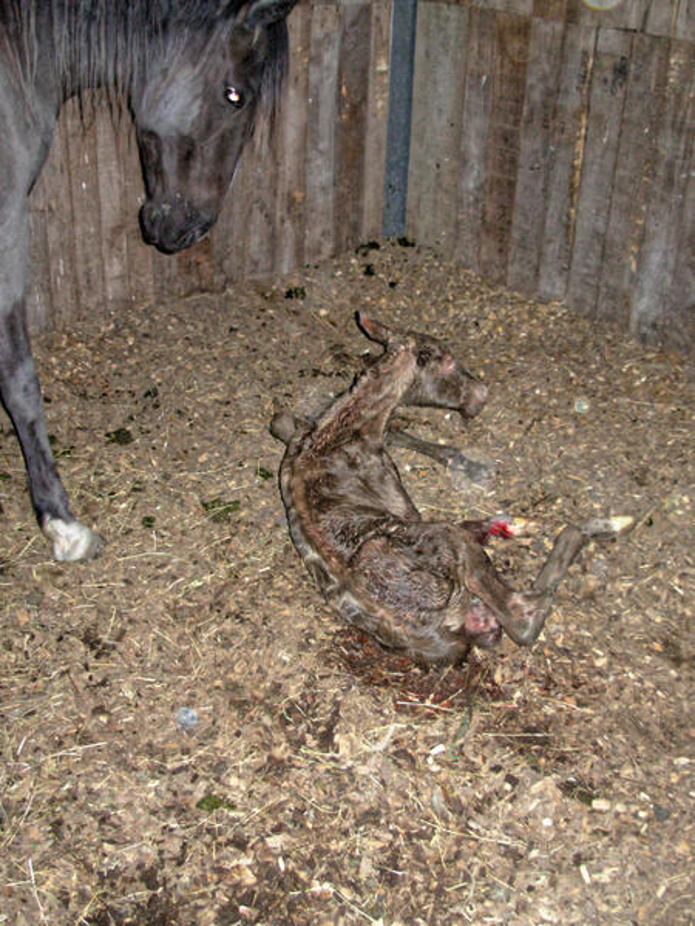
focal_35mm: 38
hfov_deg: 37.7
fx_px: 1017
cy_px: 463
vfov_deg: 49.0
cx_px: 348
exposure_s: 1/114
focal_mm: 6.3
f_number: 2.9
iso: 178
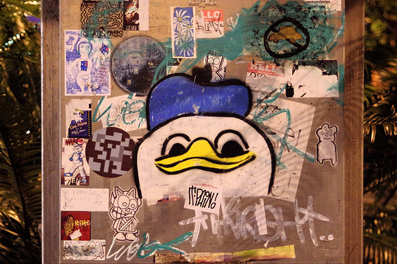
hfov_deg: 38.2
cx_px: 198
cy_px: 132
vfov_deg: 25.9
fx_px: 573
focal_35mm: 52
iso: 6400
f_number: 3.5
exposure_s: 1/25
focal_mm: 35
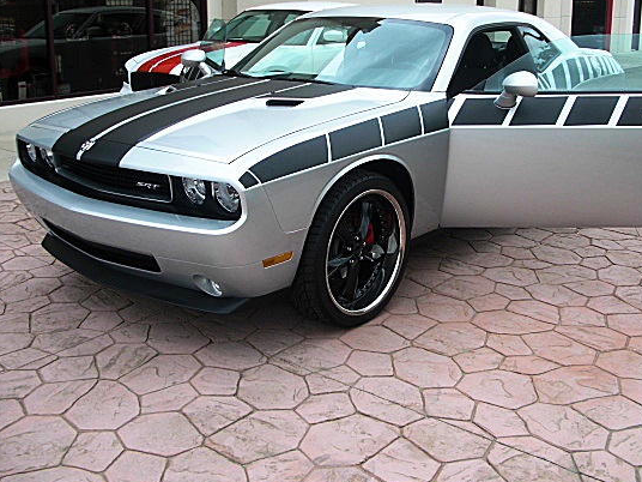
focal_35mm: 43
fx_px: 797
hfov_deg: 43.8
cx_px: 361
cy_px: 212
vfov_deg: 33.6
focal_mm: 6.3
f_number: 2.8
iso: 50
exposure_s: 1/320
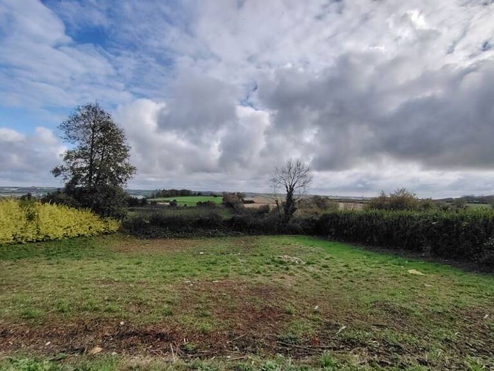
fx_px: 243
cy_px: 186
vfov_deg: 74.7
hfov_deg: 91.0
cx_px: 247
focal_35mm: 17
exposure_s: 1/1722
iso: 100
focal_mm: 1.42
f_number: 2.2
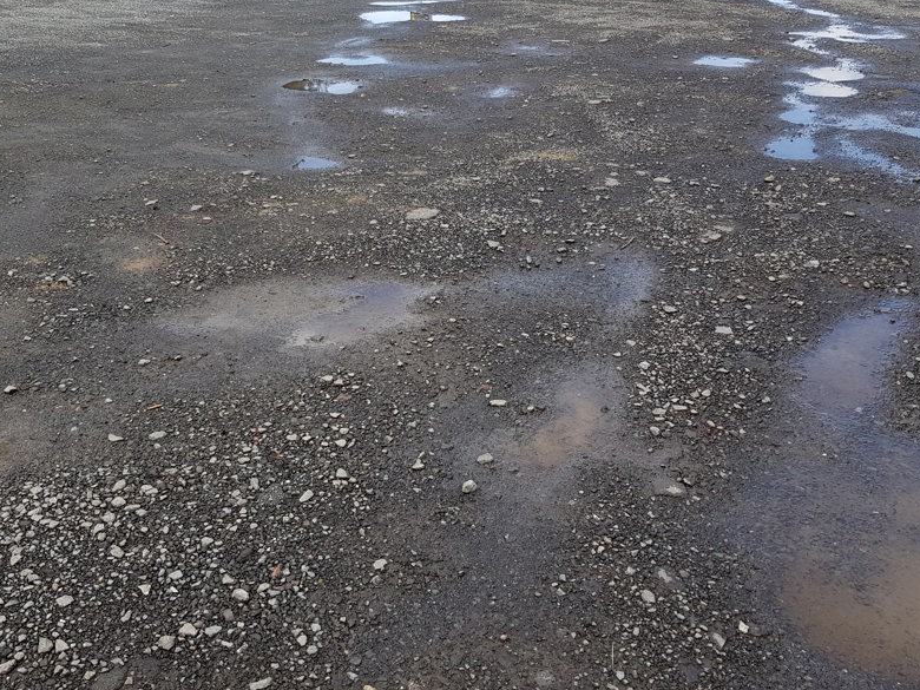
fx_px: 904
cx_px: 403
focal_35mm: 34
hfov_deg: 53.8
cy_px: 274
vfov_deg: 41.6
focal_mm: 4.2
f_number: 1.7
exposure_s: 1/652
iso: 40
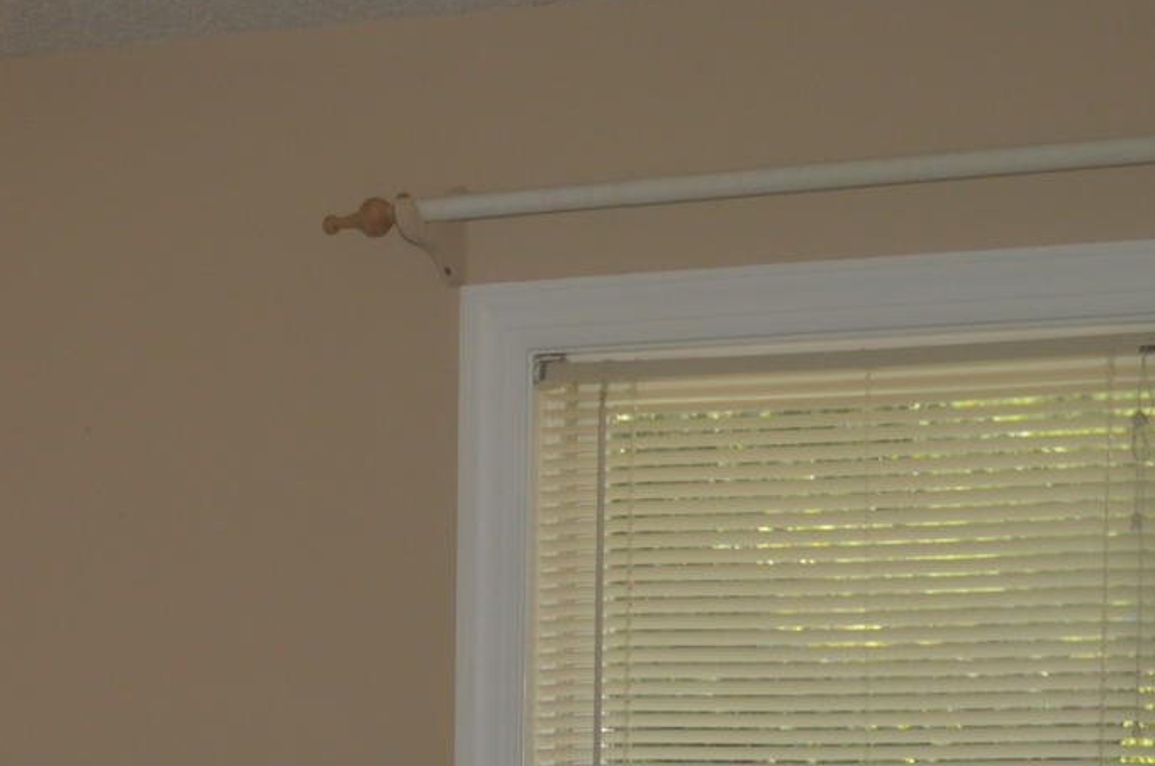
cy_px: 1086
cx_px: -499
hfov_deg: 16.0
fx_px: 3812
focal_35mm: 119
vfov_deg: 11.1
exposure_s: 1/200
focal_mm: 18
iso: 100
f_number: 3.5
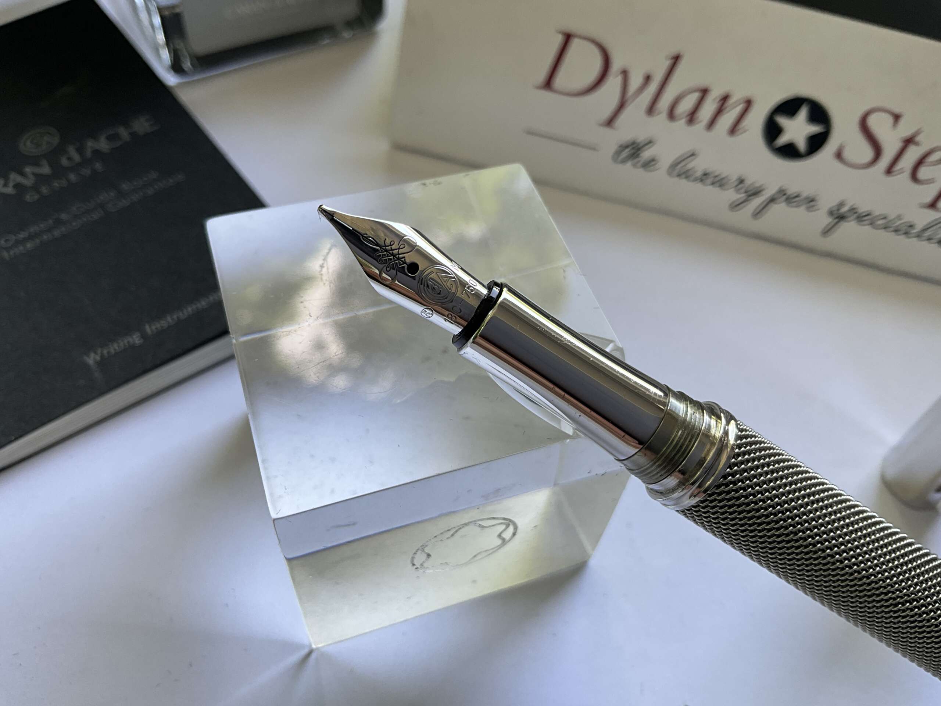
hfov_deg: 61.7
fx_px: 788
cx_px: 470
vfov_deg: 48.2
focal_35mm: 29
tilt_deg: -54.5
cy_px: 353
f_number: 1.8
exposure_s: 1/122
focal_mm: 3
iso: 32
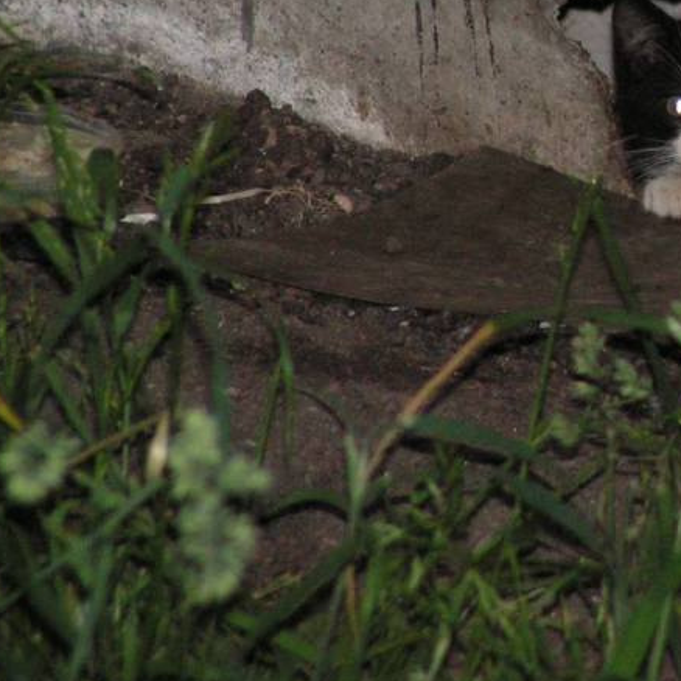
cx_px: 678
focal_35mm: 599
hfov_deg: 2.9
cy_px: 90
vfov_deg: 2.9
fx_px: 13332
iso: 160
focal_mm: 48
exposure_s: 1/320
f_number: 3.2
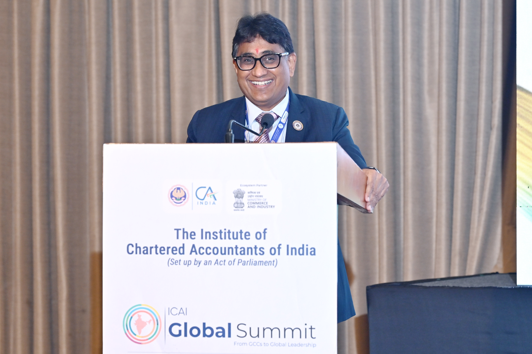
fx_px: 1772
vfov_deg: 11.4
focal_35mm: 120
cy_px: 177
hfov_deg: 17.1
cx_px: 266
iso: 1250
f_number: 5.6
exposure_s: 1/125
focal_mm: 120
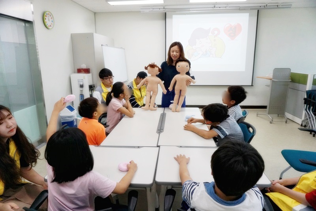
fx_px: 211
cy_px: 106
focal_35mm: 24
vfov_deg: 53.1
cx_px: 158
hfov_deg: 73.8
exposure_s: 1/500
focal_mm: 16
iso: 800
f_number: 3.5
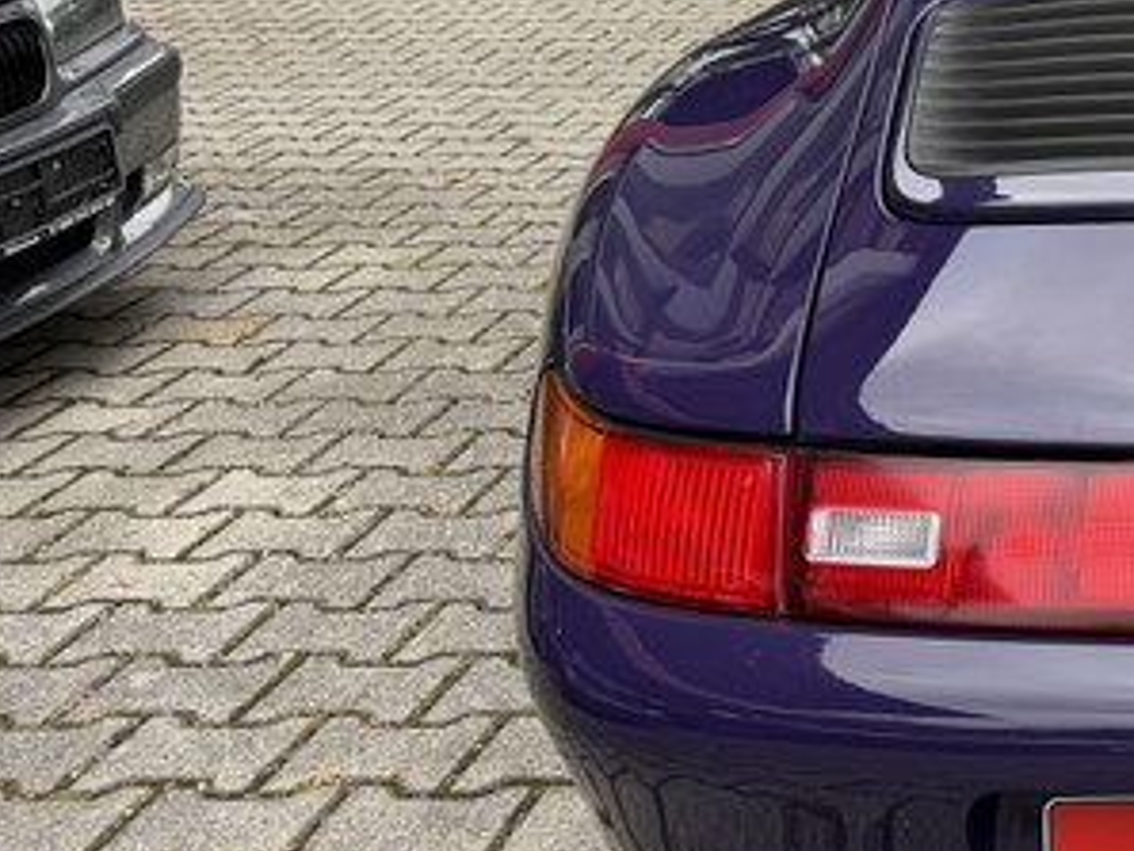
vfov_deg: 23.1
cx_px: 1462
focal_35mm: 62
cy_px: 111
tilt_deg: -14.0
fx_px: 2032
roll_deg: +1.7
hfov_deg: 26.6
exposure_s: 1/350
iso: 80
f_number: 1.78
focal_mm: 6.76
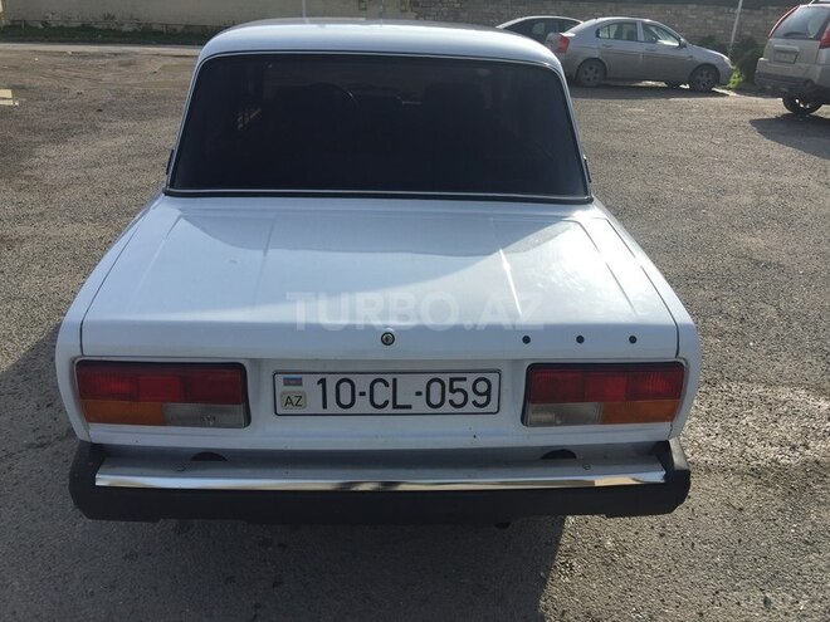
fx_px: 695
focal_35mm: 29
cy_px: 311
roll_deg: -2.2
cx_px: 415
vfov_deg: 48.2
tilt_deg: -22.6
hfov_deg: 61.7
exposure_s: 1/2083
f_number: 2.2
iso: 32
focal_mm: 4.15
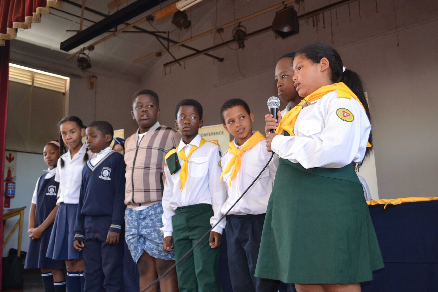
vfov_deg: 36.9
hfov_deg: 53.1
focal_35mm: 36
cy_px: 146
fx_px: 438
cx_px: 219
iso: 720
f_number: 4
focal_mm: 24
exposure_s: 1/60
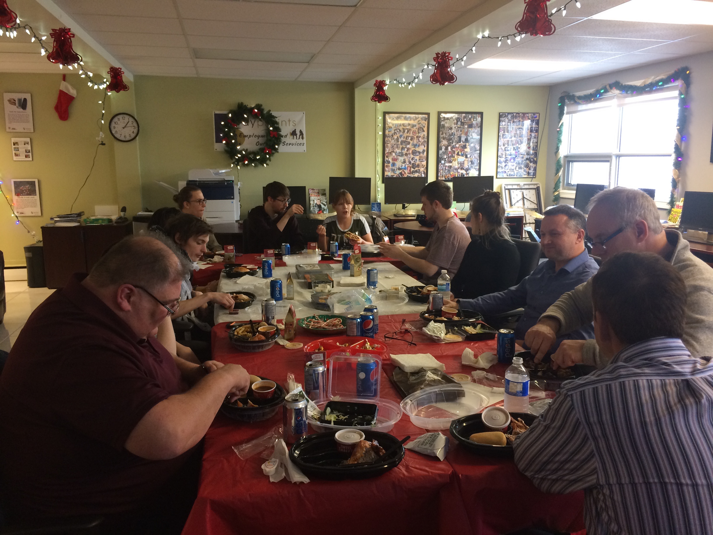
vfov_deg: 48.2
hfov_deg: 61.7
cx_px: 356
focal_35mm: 29
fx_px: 597
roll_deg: +1.2
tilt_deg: -10.4
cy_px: 268
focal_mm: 4.15
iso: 125
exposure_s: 1/30
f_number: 2.2
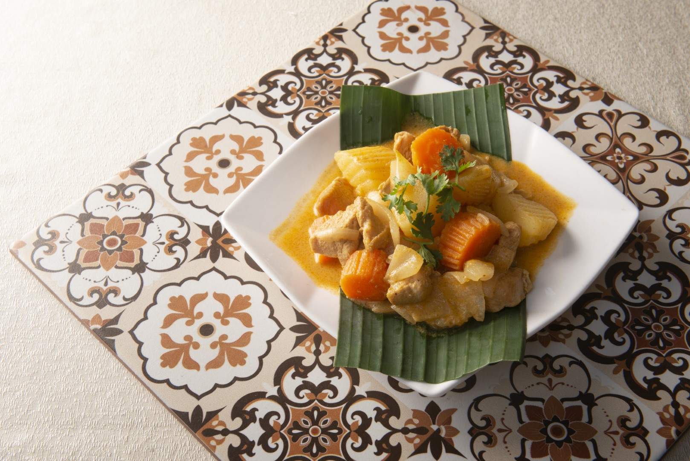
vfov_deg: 27.0
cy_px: 230
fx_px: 959
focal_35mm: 50
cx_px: 345
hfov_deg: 39.6
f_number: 9
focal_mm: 50
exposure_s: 1/160
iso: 125
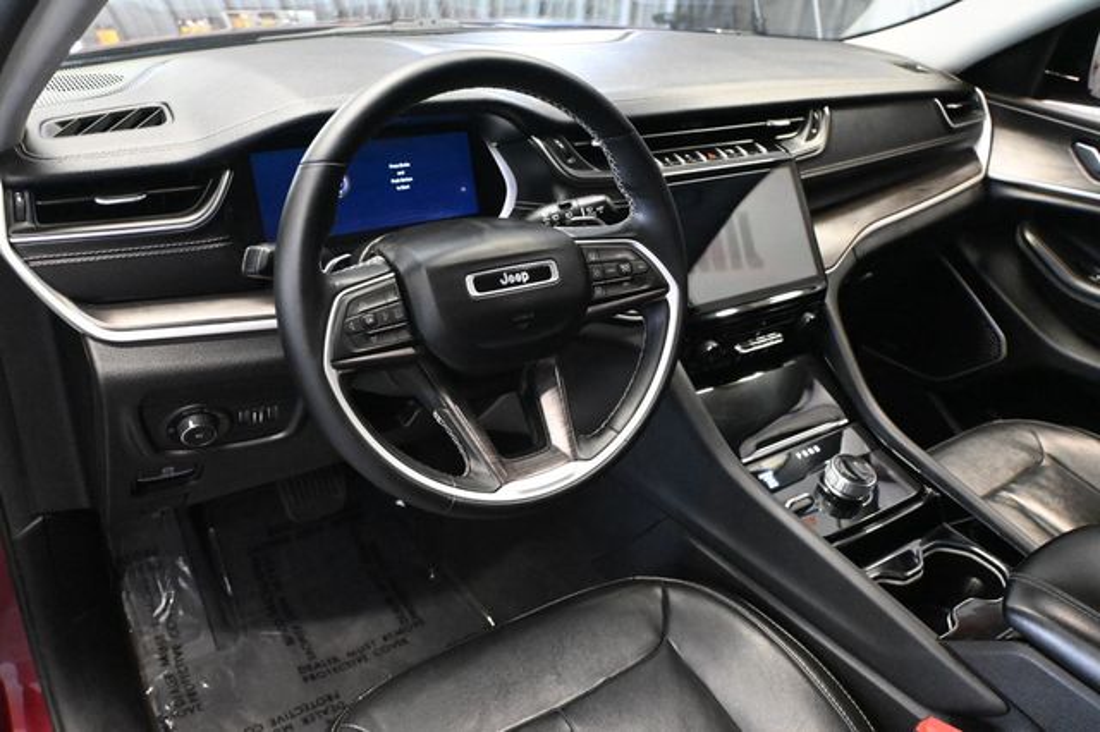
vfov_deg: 43.6
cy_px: 366
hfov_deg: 62.0
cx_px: 550
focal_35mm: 30
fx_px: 916
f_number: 3.8
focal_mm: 20
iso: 8000
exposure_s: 1/60
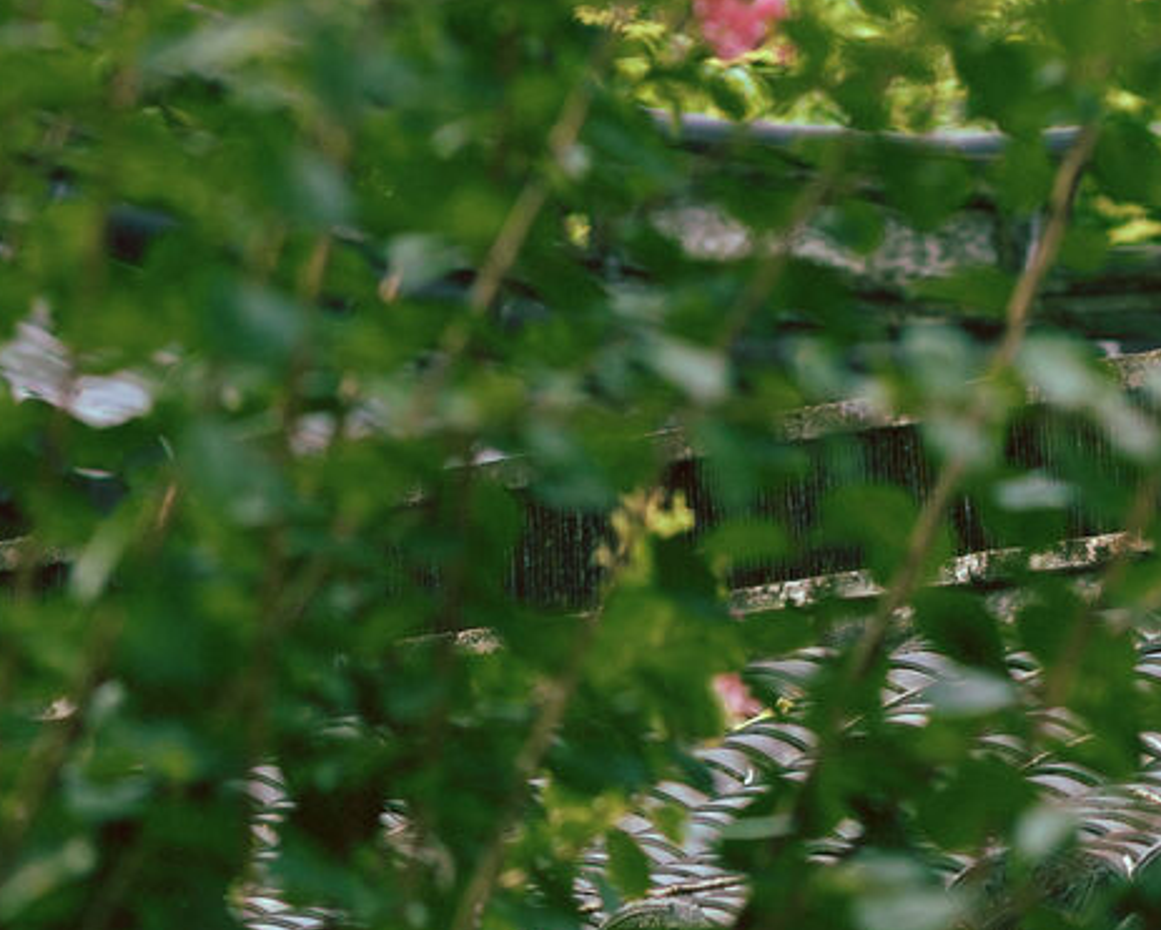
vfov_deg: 4.9
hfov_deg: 6.2
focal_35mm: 310
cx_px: 905
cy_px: 2121
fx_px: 10659
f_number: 3.2
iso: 100
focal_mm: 85
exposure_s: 1/400
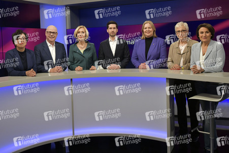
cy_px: 76
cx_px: 114
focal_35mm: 32
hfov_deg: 58.8
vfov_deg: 41.1
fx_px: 203
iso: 2500
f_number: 6.3
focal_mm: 32
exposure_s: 1/200
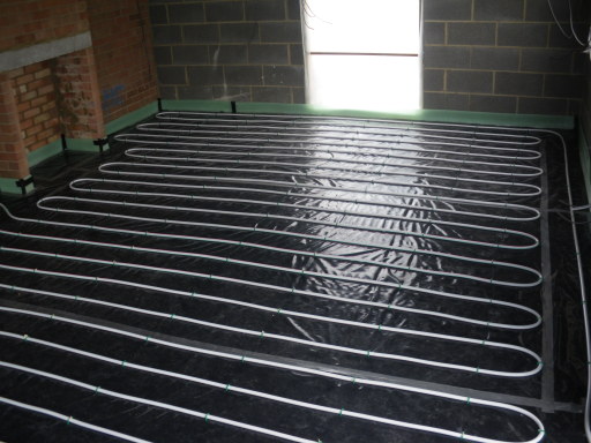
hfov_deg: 51.4
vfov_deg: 39.7
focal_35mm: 36
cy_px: 222
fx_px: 615
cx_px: 296
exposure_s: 1/50
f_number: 3.5
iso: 100
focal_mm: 6.3
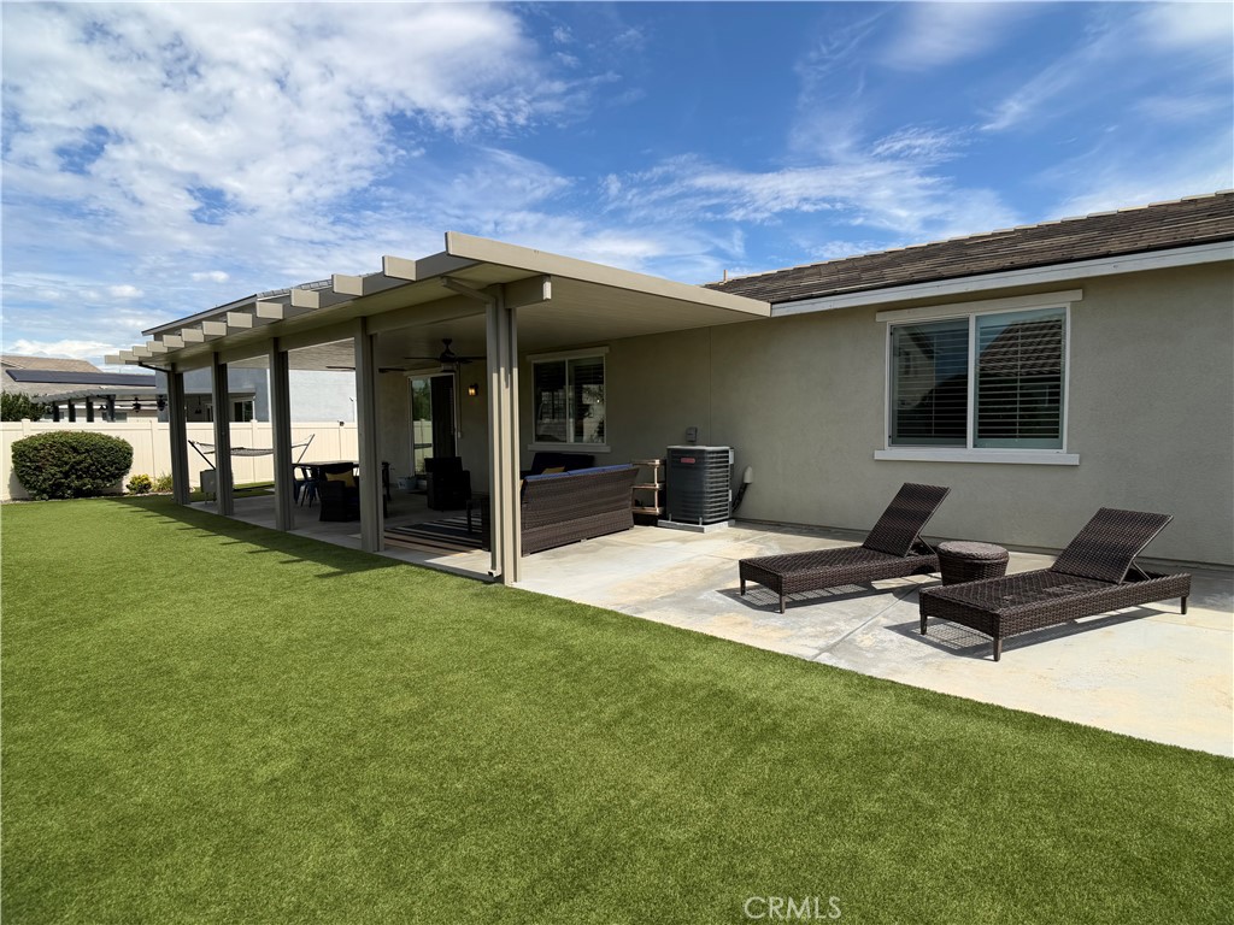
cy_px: 462
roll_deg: +1.8
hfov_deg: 71.6
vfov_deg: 56.8
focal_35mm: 24
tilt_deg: -1.2
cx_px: 617
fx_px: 856
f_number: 1.78
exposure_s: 1/4975
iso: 80
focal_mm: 6.76
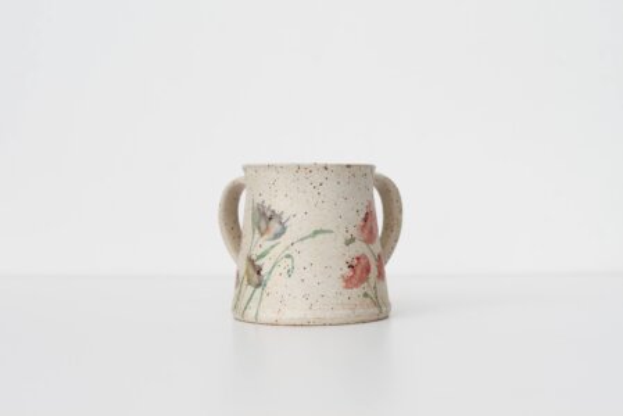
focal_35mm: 58
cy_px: 180
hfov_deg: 34.2
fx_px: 1011
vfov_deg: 23.2
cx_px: 312
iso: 100
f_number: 7.1
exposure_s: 1/500
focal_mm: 50
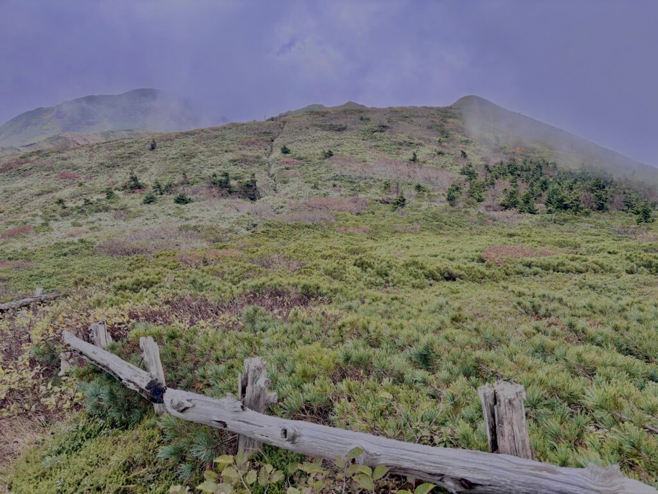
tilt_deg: -14.6
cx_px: 329
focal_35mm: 26
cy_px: 247
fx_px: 494
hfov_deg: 67.3
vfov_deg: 53.1
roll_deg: +0.4
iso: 50
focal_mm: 5.96
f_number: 1.6
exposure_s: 1/810
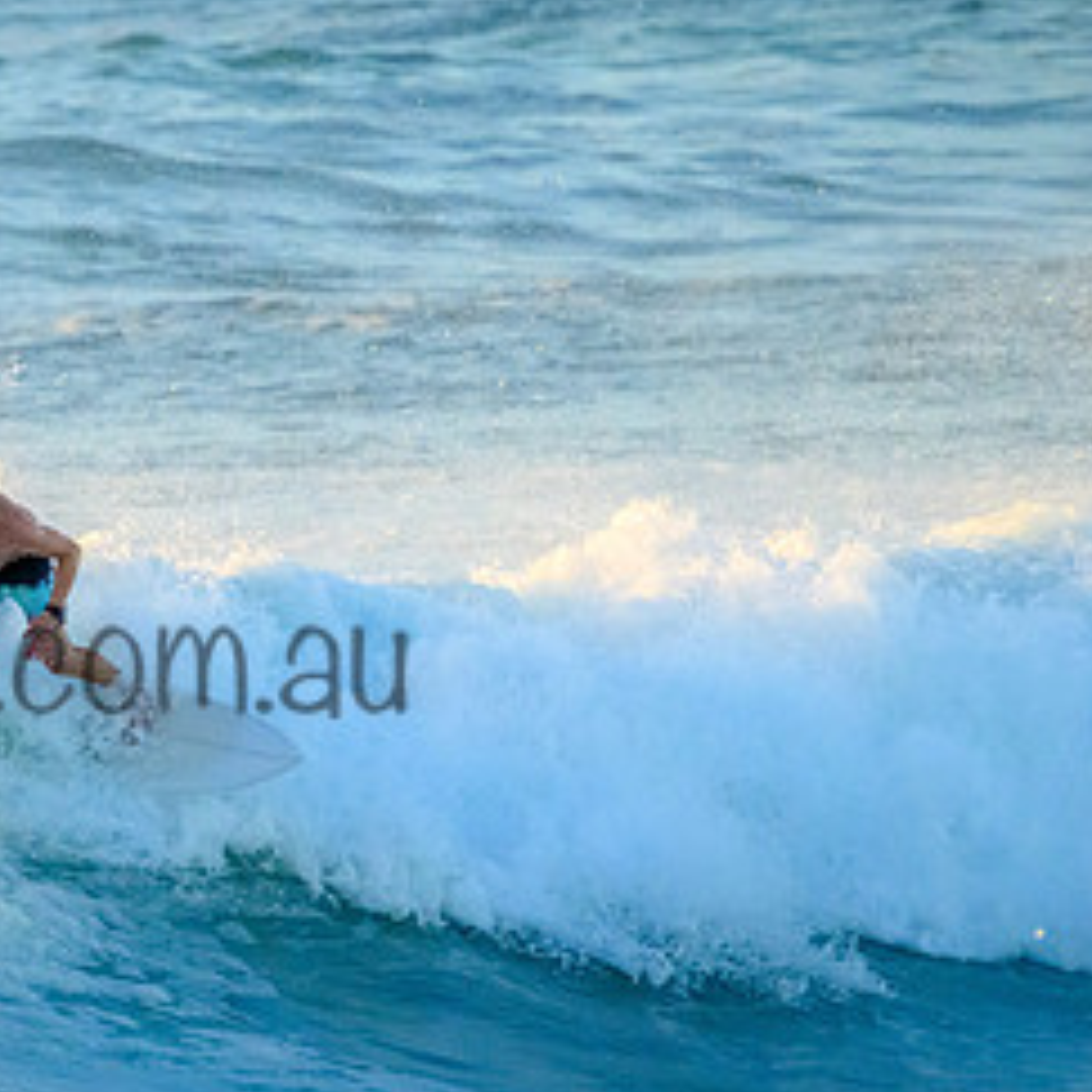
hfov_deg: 1.1
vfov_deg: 1.1
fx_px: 57961
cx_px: -67
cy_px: 609
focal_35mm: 1624
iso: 7200
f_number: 11
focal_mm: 800
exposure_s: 1/2000
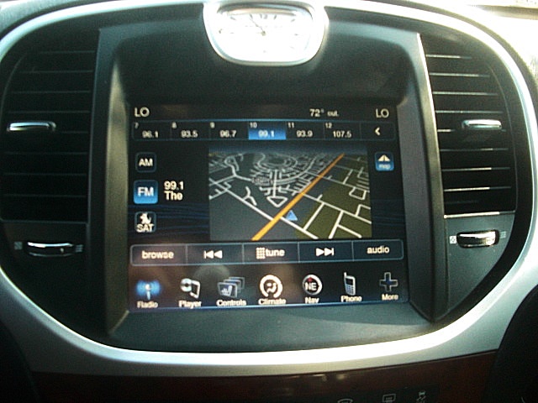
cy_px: 202
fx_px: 560
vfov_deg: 39.7
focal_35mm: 36
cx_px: 269
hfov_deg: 51.4
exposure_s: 1/100
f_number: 2.8
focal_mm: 6.3
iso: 400
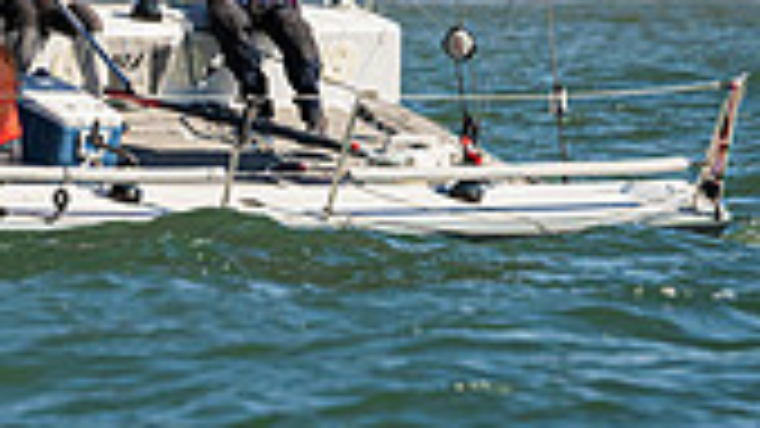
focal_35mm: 1459
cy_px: -169
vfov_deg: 0.8
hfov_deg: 1.5
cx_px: -432
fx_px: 29397
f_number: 9
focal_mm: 400
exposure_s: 1/1600
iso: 400
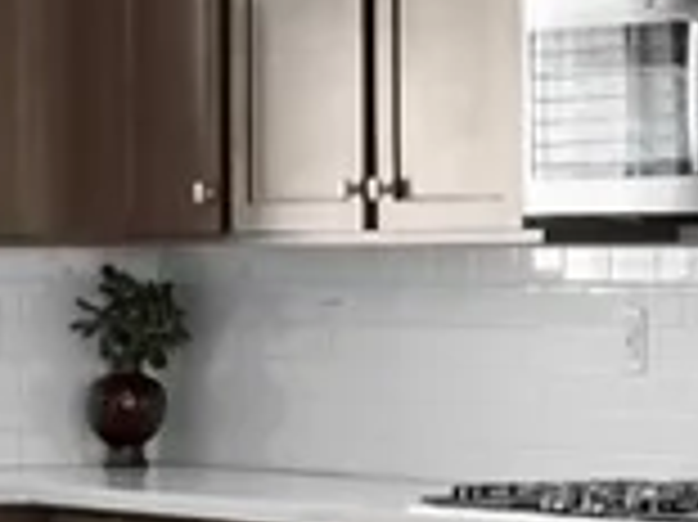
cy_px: 268
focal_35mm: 248
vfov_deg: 6.0
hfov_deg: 8.0
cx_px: 608
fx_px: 4997
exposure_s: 1/20
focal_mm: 26
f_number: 8
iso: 400
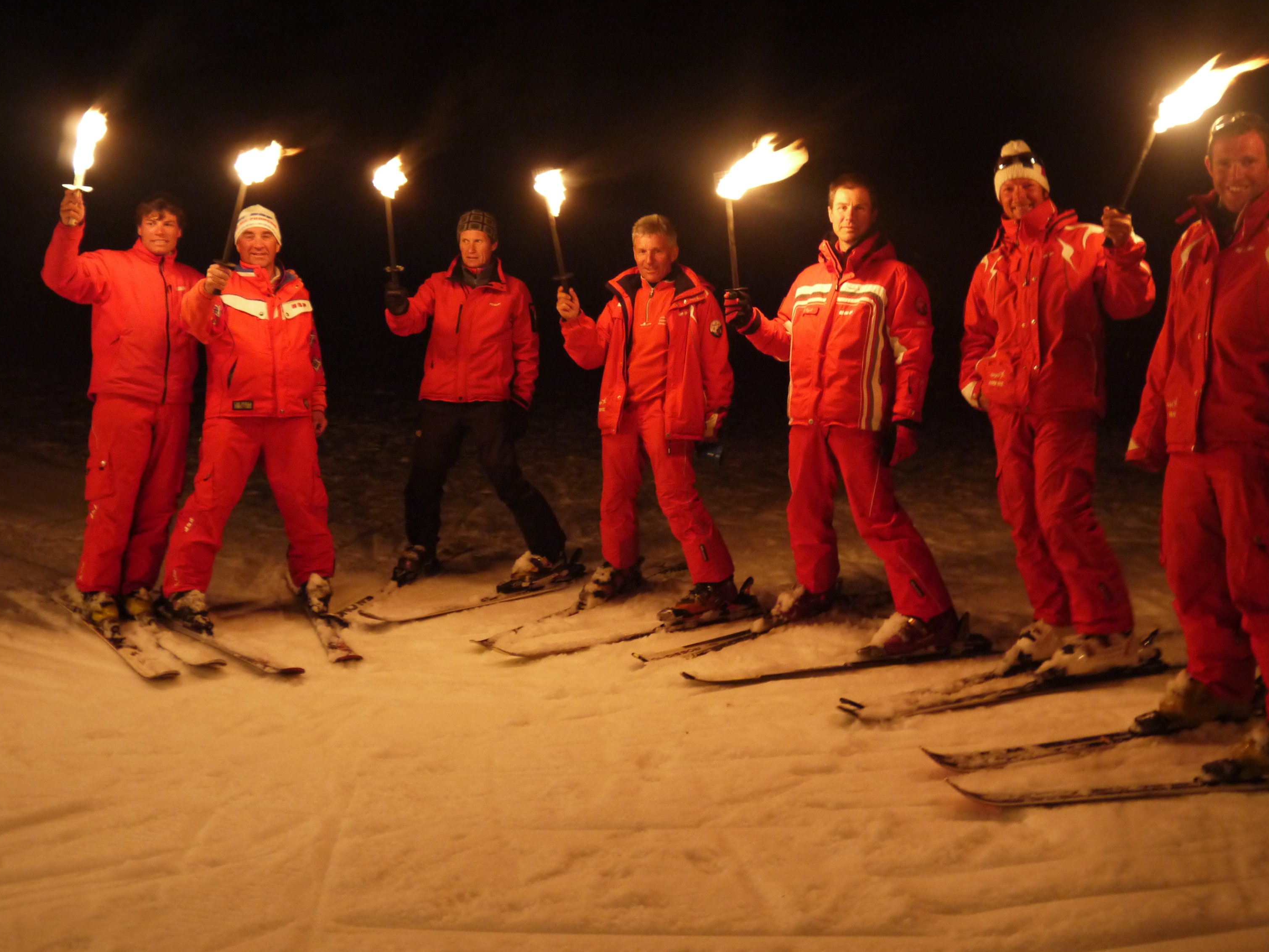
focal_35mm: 37
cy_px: 370
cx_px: 678
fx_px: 1356
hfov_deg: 50.1
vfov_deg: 38.5
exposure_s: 1/6
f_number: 3.5
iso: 800
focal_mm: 14
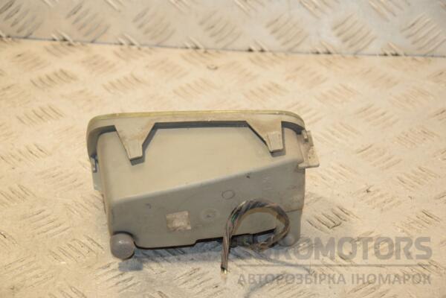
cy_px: 149
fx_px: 1487
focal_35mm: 120
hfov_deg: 17.1
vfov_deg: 11.4
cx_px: 223
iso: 800
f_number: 7.1
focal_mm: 80
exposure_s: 1/200
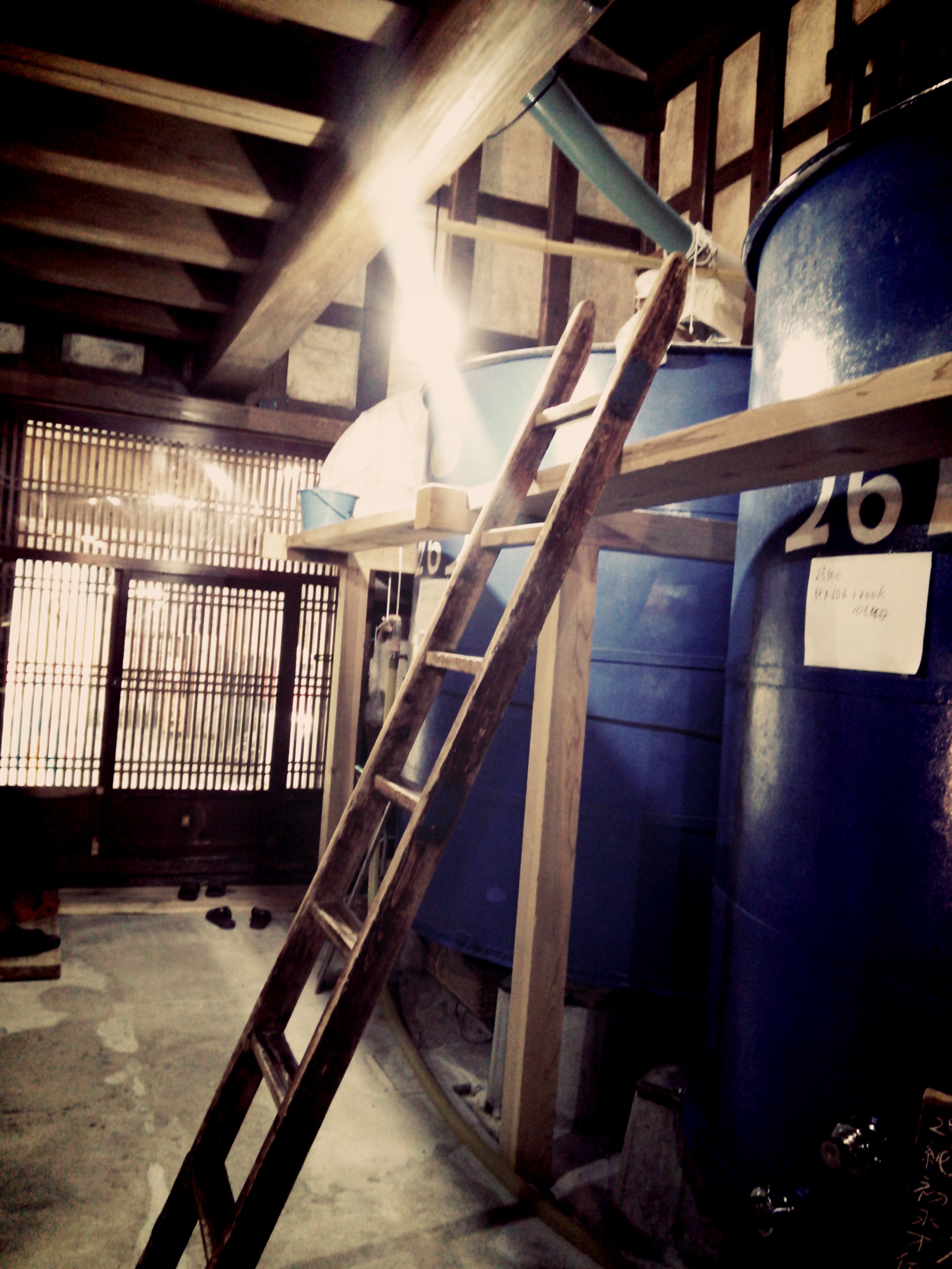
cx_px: 476
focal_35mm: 28
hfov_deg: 49.7
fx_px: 1027
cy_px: 634
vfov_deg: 63.4
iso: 500
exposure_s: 1/5
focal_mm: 4.21
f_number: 2.5
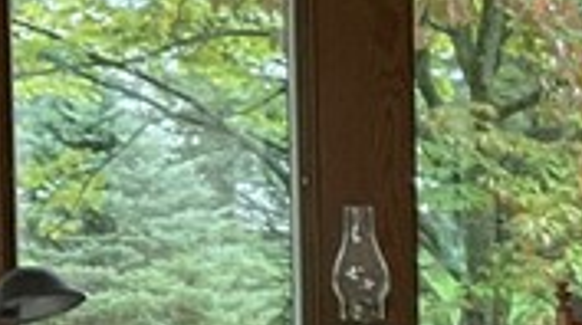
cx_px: 1420
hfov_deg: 10.2
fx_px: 2820
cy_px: 548
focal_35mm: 183
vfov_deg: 6.5
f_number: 1.8
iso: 160
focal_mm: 3
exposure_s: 1/60
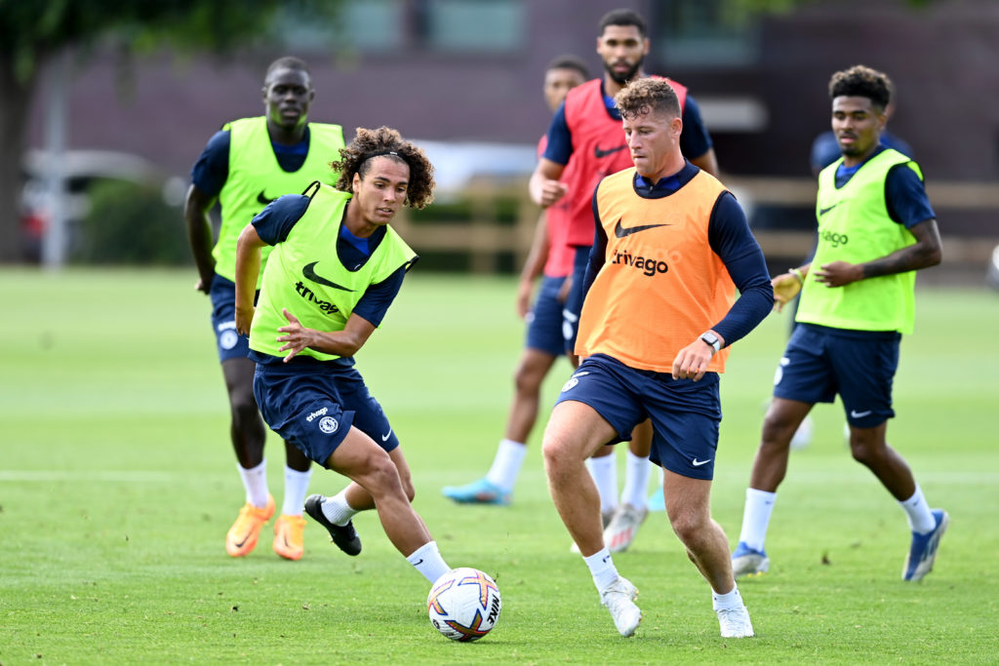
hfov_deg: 5.2
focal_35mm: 400
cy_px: 333
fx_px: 11101
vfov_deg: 3.4
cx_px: 500
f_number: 3.2
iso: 400
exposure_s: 1/1250
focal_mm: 400
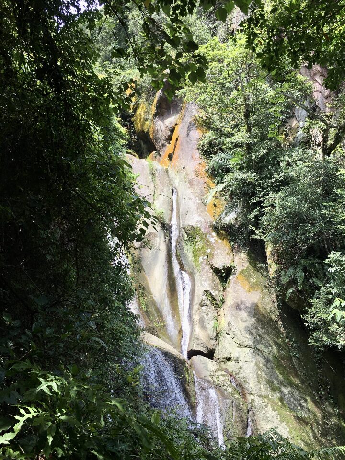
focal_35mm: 29
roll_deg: +1.9
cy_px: 230
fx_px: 385
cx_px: 172
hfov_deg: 48.2
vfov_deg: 61.7
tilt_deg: +2.3
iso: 25
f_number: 2.2
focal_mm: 4.15
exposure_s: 1/407
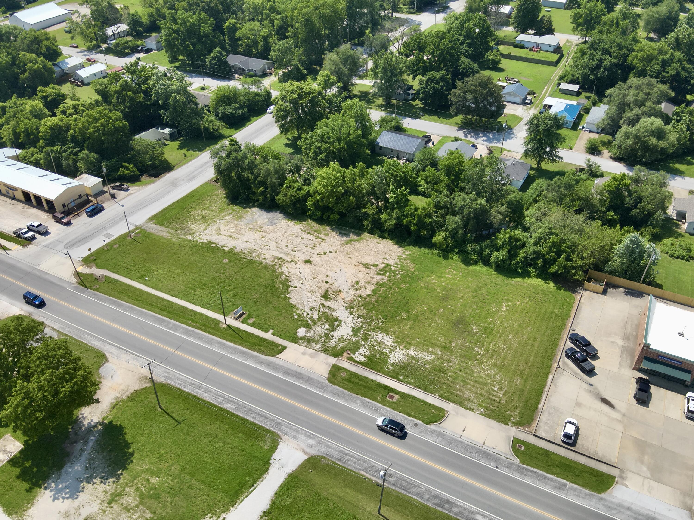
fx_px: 481
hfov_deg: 71.6
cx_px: 347
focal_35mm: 24
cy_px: 260
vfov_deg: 56.8
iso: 100
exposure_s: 1/1250
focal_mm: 4.4
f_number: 2.8
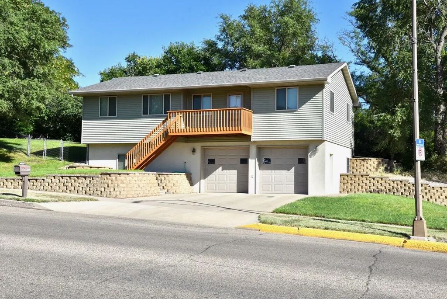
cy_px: 150
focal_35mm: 40
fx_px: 497
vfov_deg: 33.4
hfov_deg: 48.4
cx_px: 224
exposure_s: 1/400
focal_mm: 40
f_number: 10
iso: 200
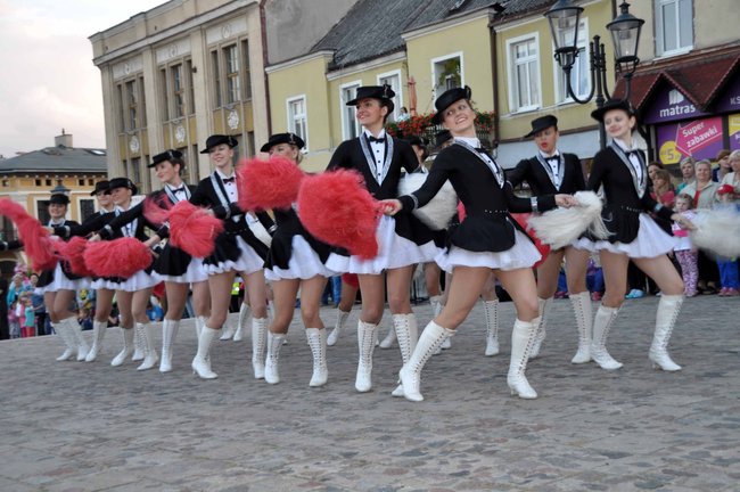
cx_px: 370
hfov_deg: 41.2
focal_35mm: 48
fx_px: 986
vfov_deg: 28.0
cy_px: 246
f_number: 4.2
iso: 200
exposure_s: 1/50
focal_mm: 32
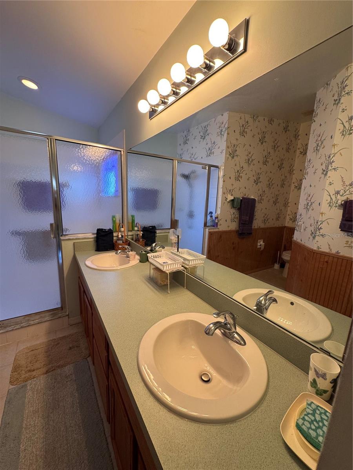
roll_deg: -2.2
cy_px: 235
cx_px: 176
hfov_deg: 85.7
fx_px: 190
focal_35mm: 14
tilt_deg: -11.4
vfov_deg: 102.1
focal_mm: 2.22
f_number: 2.2
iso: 200
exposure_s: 1/60
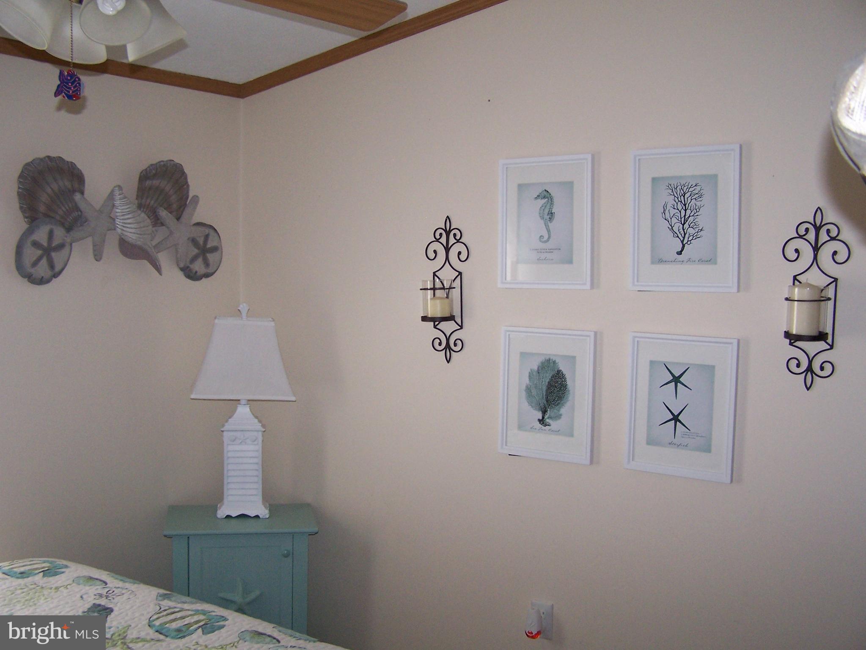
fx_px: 951
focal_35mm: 38
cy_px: 325
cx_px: 433
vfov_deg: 37.7
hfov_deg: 49.0
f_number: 2.8
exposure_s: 1/60
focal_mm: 6.3
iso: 140
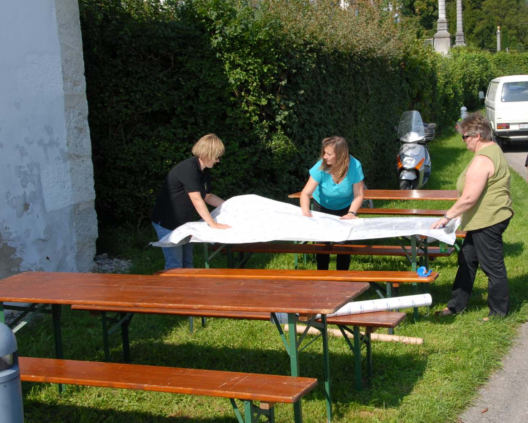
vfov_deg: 29.7
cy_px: 185
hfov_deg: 36.3
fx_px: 797
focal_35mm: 51
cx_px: 353
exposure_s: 1/125
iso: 100
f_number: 9
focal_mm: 26
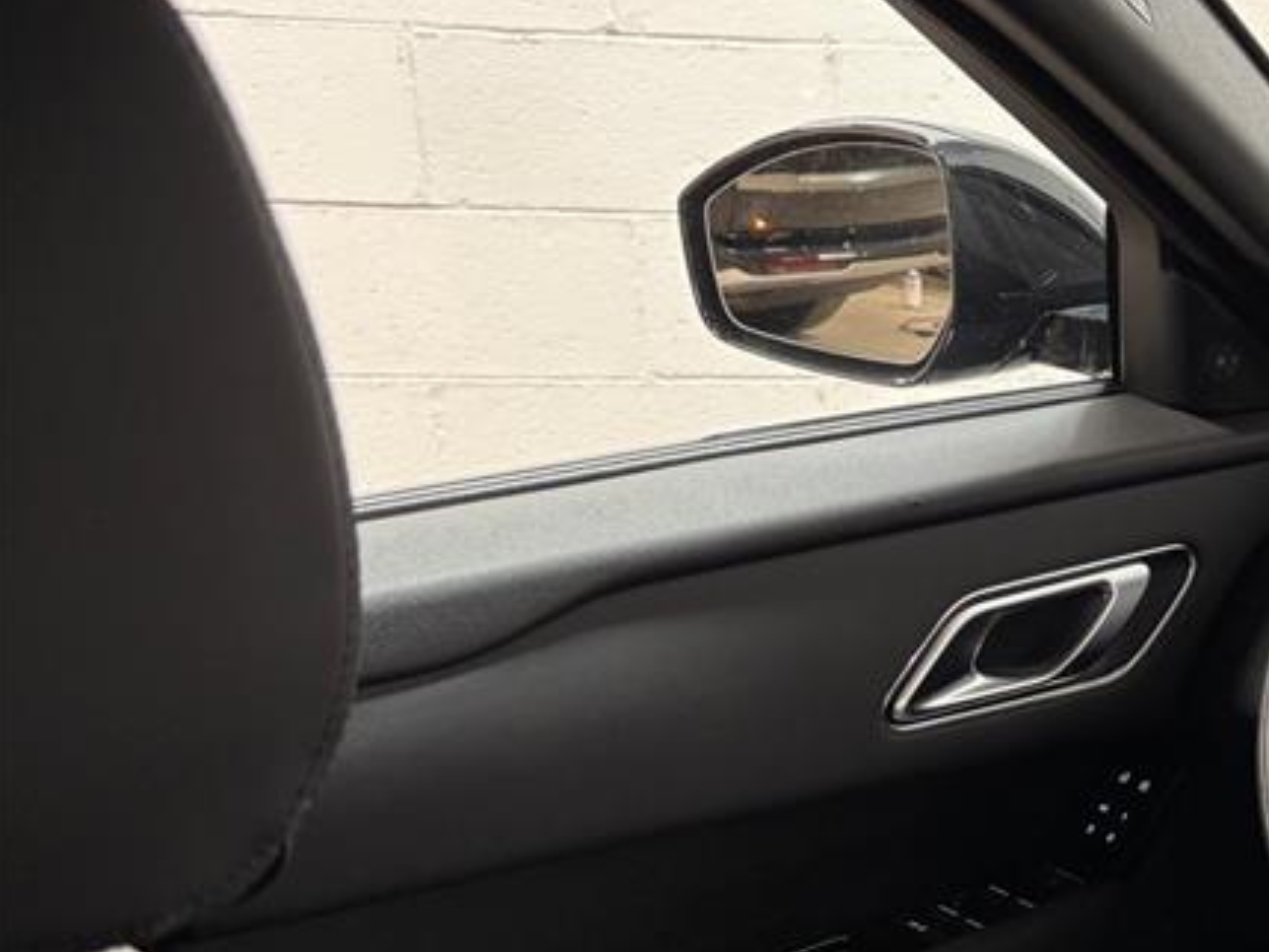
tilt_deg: -23.5
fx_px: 2274
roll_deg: -4.0
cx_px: 1506
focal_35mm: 62
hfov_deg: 27.6
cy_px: 789
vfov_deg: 23.2
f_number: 1.6
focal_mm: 5.96
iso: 125
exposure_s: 1/83
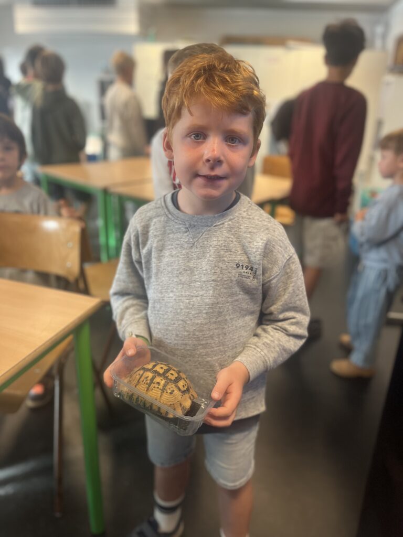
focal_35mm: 26
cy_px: 268
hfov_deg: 53.1
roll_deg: -1.8
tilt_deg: -23.3
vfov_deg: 67.3
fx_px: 404
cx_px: 202
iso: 125
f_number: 1.6
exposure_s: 1/106
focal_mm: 5.1
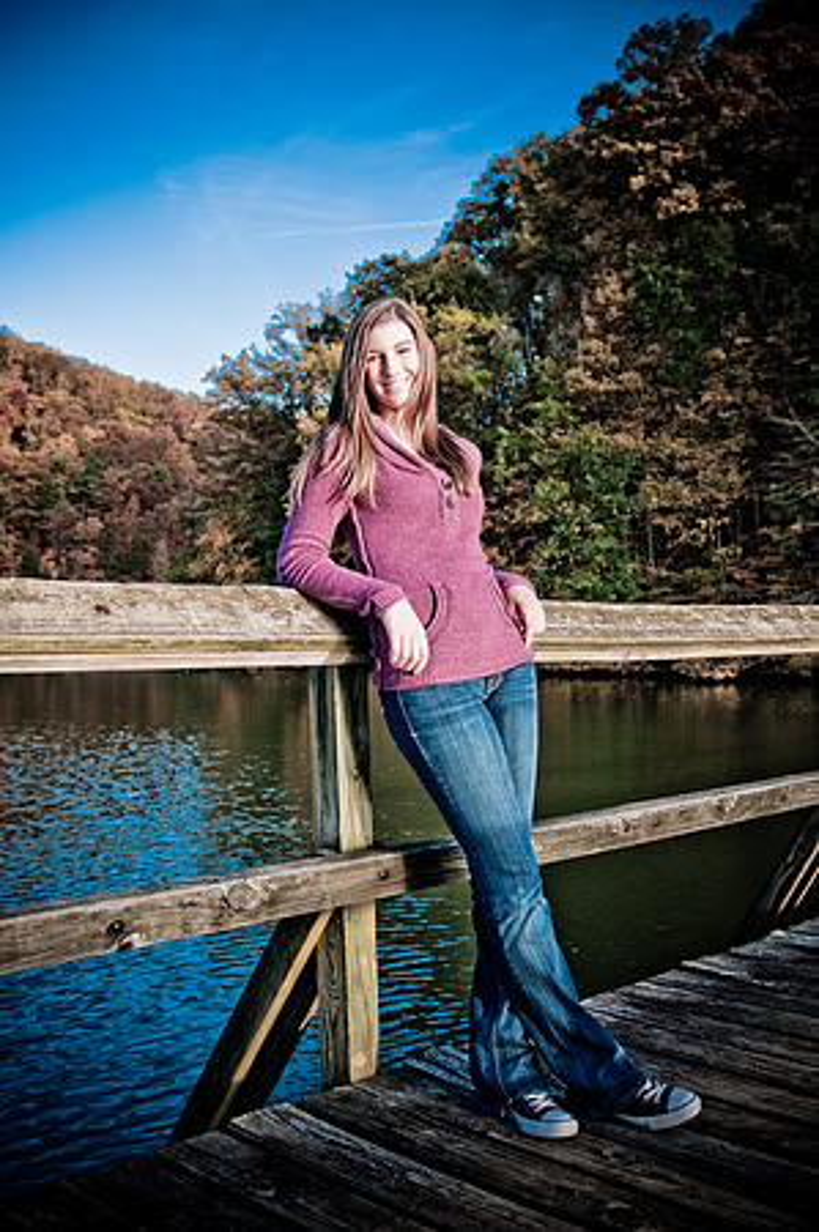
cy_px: 616
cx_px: 410
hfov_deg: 36.8
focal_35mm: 36
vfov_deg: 53.2
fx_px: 1231
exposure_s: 1/800
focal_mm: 24
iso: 100
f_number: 2.8
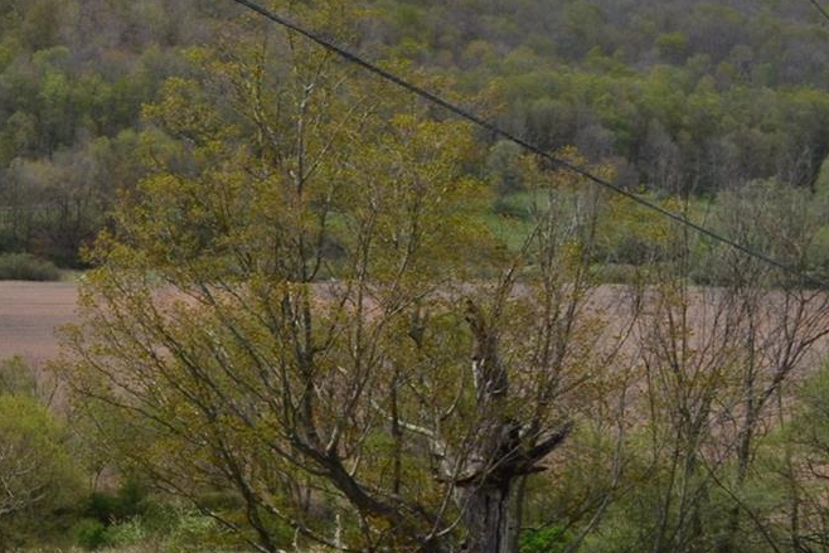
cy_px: 98
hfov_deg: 20.4
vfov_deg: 16.1
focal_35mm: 84
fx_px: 1935
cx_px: -450
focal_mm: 18
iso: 400
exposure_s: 1/400
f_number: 11
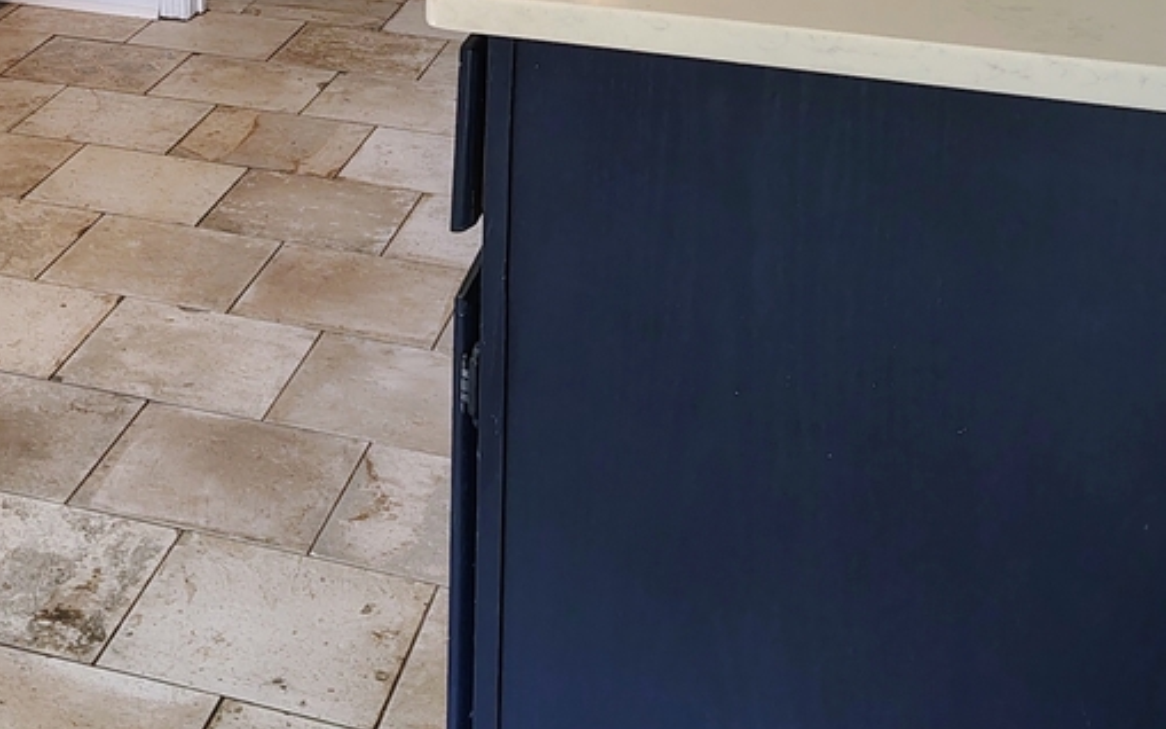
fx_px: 2288
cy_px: -355
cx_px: -5
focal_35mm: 72
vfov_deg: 16.5
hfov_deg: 27.0
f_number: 1.8
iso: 477
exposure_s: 1/120
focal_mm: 5.56
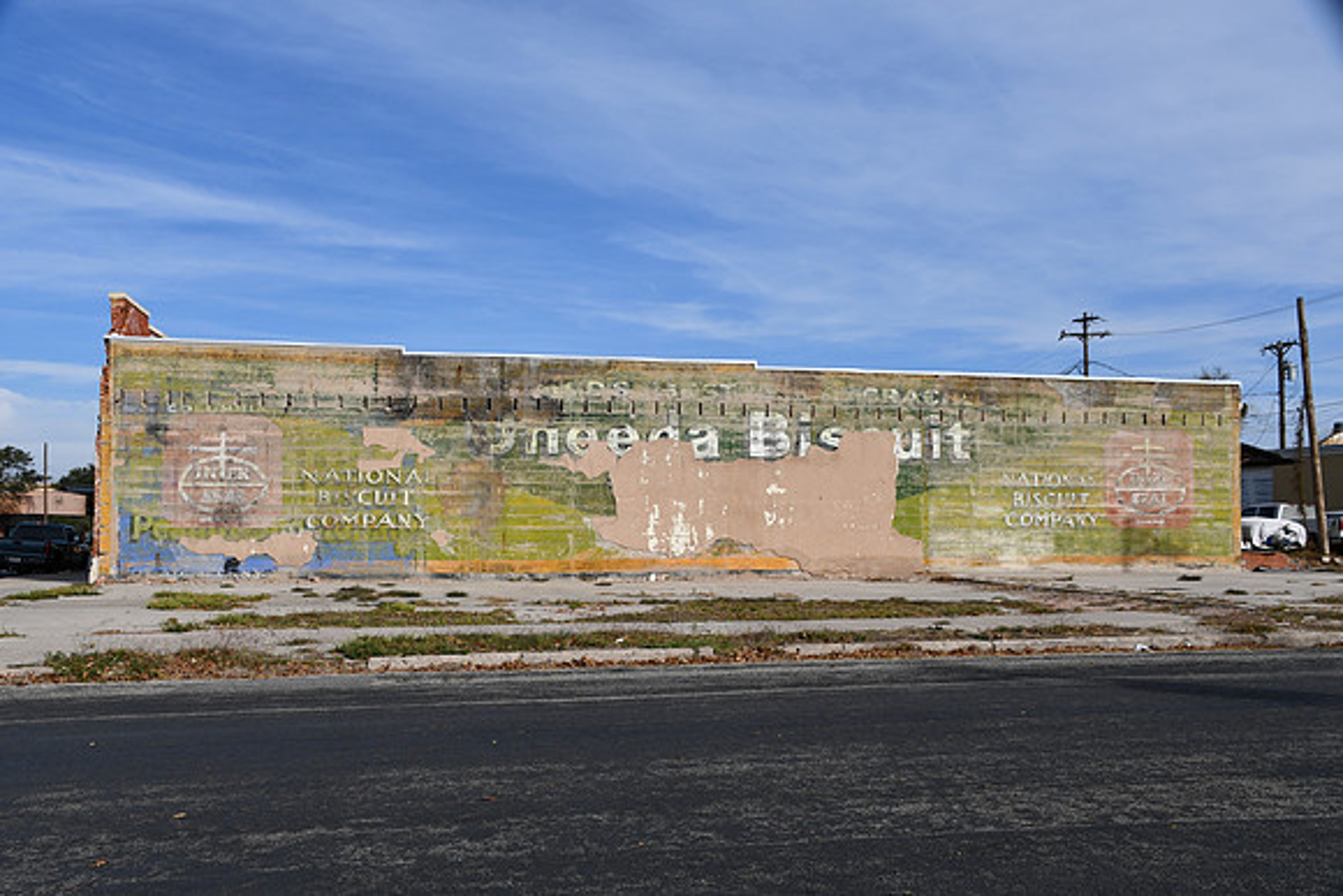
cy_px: 448
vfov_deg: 36.9
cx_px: 672
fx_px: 1343
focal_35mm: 36
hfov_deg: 53.1
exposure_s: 1/400
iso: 100
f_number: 10
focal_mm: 24
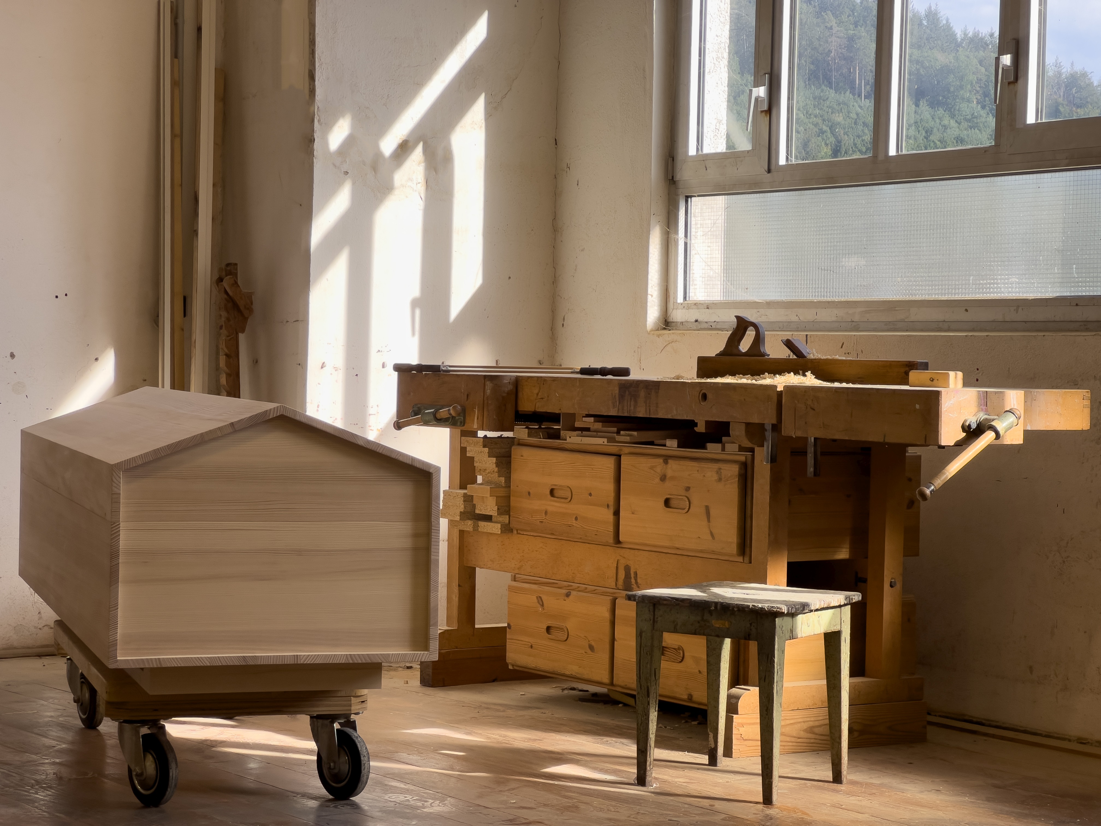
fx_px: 2449
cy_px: 413
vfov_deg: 19.1
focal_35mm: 77
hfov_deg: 25.3
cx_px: 550
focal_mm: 9
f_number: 2.8
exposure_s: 1/100
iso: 40
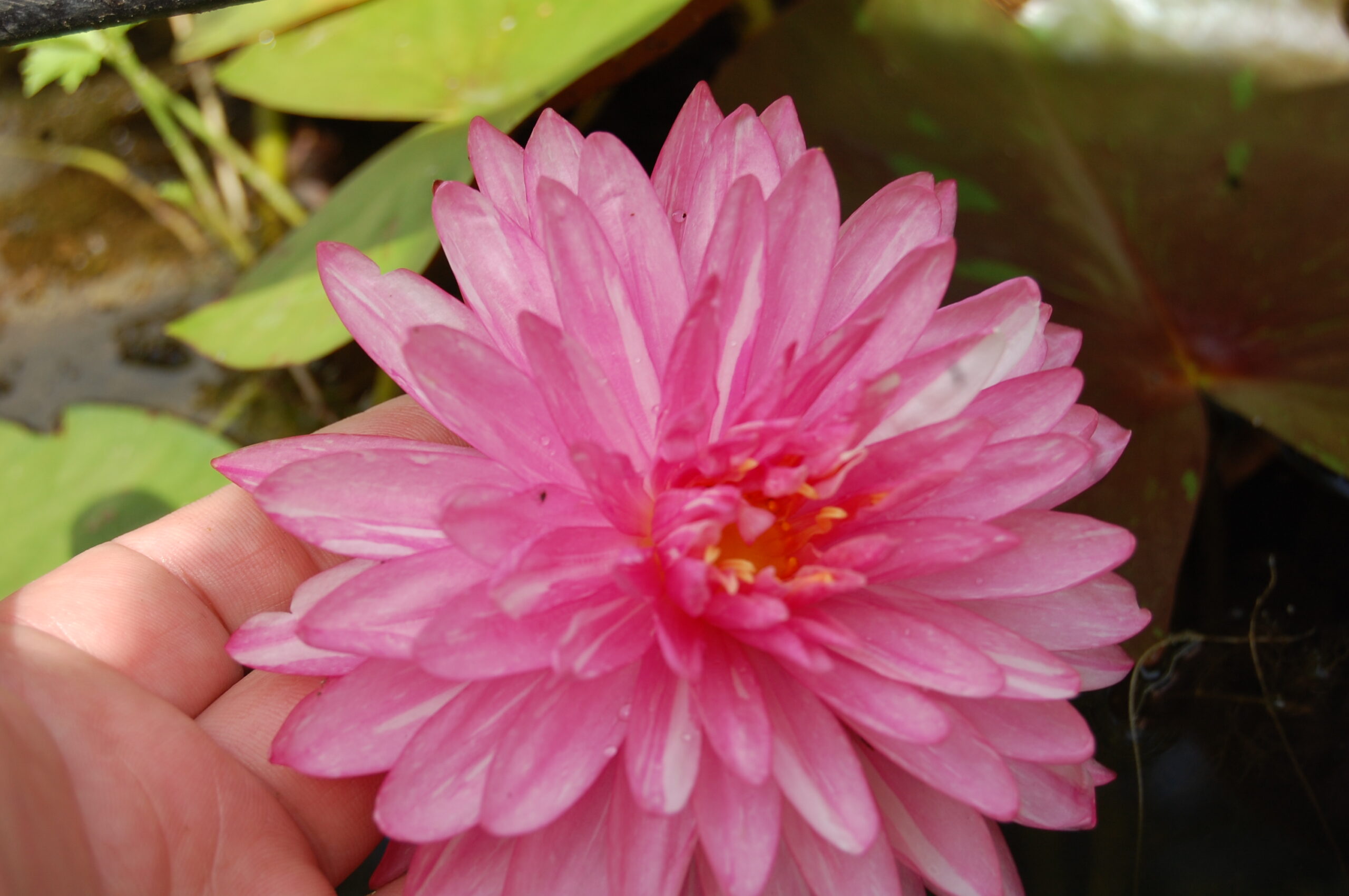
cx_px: 674
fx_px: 3089
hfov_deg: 24.6
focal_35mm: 82
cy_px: 448
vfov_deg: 16.5
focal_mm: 55
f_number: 8
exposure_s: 1/250
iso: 200
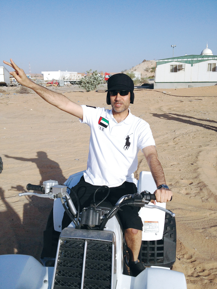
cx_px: 108
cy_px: 144
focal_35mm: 35
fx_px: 292
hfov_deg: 40.7
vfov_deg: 52.6
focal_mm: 4.28
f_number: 2.4
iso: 64
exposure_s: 1/3953
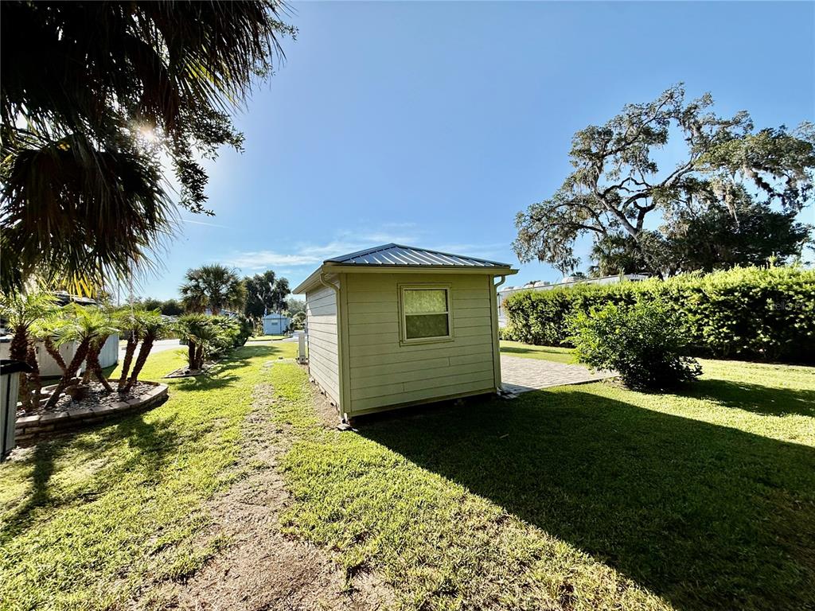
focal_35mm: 14
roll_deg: +2.0
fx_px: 330
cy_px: 306
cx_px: 408
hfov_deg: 102.1
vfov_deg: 85.7
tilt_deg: +4.0
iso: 50
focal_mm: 2.22
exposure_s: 1/2410
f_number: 2.2
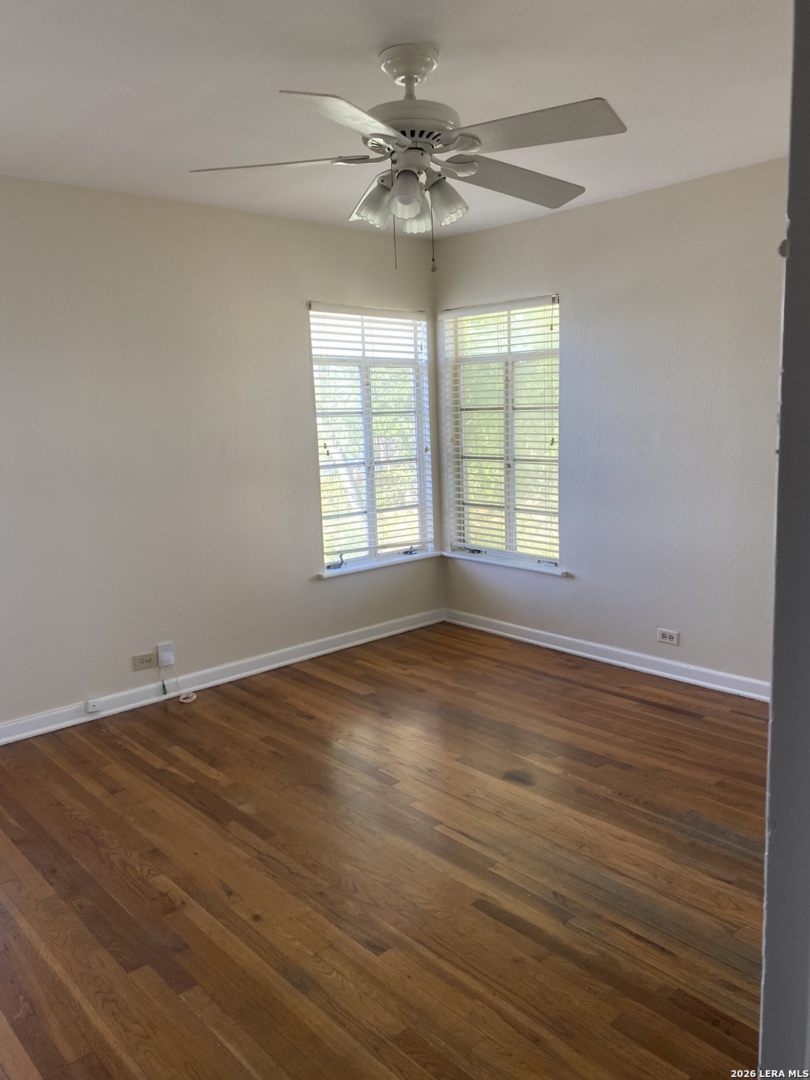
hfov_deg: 53.1
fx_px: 811
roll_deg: +2.3
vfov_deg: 67.3
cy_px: 540
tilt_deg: -9.1
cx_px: 405
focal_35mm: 26
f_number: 1.8
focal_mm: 4.25
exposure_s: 1/102
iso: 125
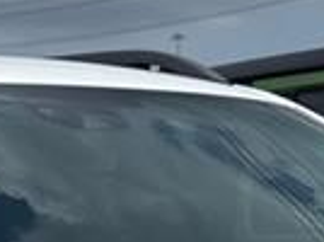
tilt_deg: -10.9
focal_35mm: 184
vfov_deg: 7.5
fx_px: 1719
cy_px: 593
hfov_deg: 10.8
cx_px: 198
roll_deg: +0.8
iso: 80
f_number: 1.78
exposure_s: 1/11905
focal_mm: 6.76
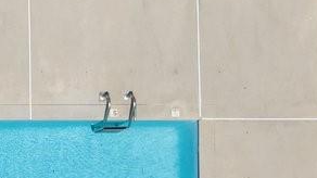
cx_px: -348
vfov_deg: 6.6
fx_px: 1538
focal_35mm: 183
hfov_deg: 10.6
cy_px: 245
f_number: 2.8
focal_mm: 12.29
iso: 110
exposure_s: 1/4000
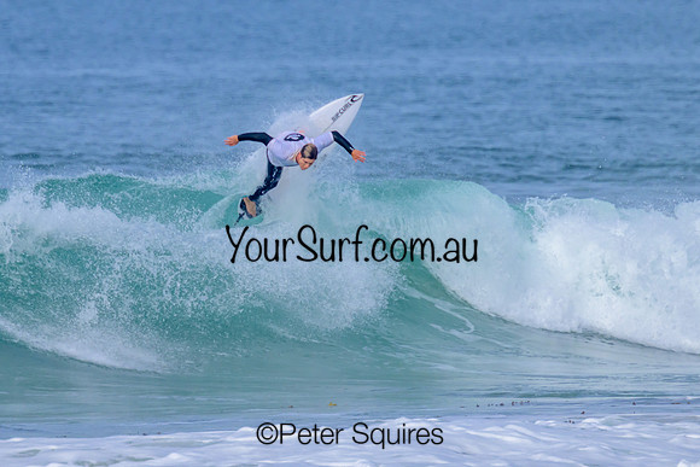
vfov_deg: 1.3
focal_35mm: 1098
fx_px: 21349
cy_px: 184
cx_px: 256
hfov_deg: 1.9
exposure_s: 1/2000
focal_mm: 800
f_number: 11
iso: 900
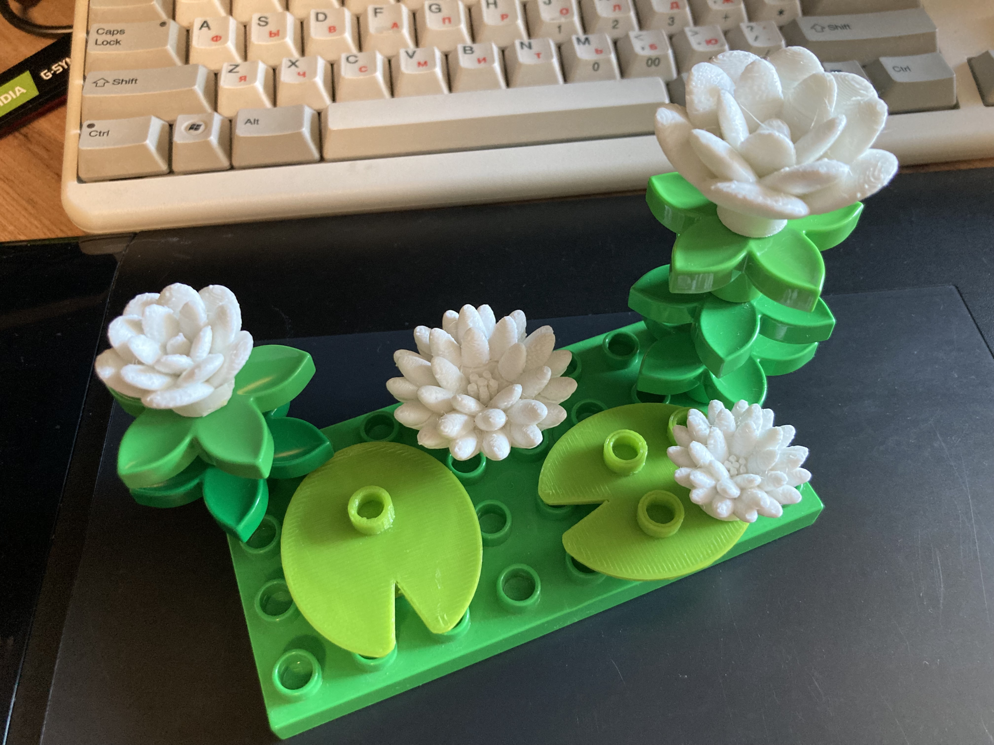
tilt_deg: -54.5
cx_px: 497
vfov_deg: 49.7
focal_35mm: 28
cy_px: 372
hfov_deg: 63.4
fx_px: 804
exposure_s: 1/42
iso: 320
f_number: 1.8
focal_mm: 3.99
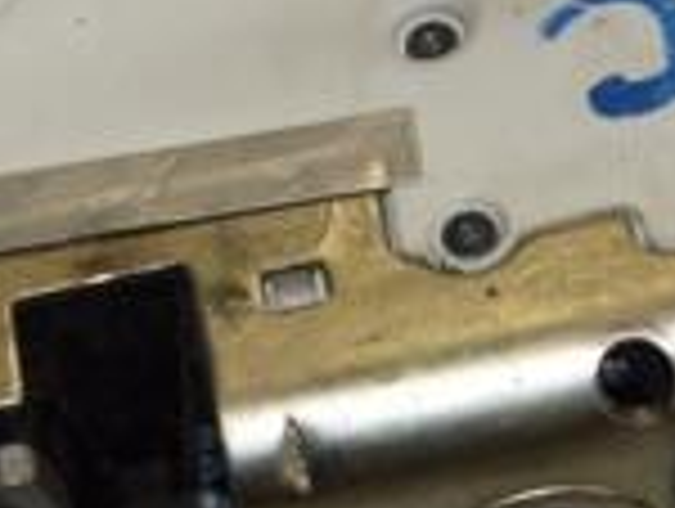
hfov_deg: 6.6
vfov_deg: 5.0
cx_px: 410
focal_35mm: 299
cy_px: 162
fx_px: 5840
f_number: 11
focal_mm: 52
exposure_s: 1/200
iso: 800
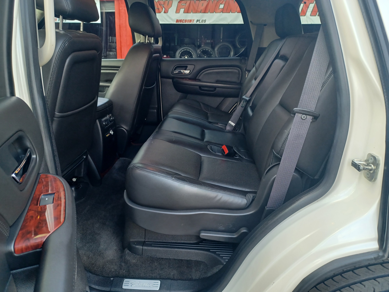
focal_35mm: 25
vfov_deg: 54.9
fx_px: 281
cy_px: 146
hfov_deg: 69.4
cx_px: 194
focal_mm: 4.6
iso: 200
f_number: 1.8
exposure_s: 1/50
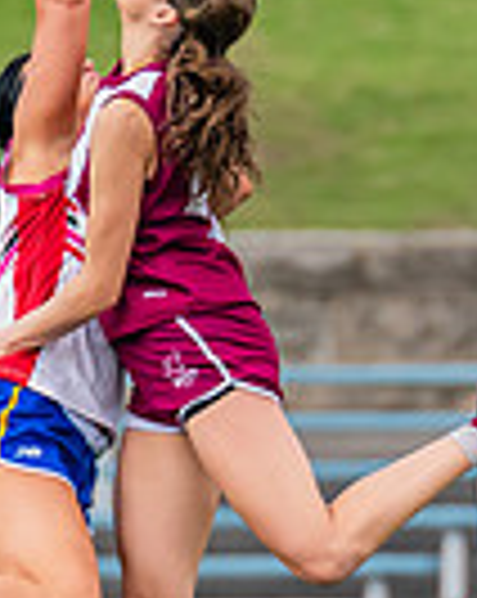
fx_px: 46588
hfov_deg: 0.6
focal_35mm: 2634
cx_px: 187
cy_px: 307
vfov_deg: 0.7
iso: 800
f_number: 5.6
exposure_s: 1/1600
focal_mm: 420
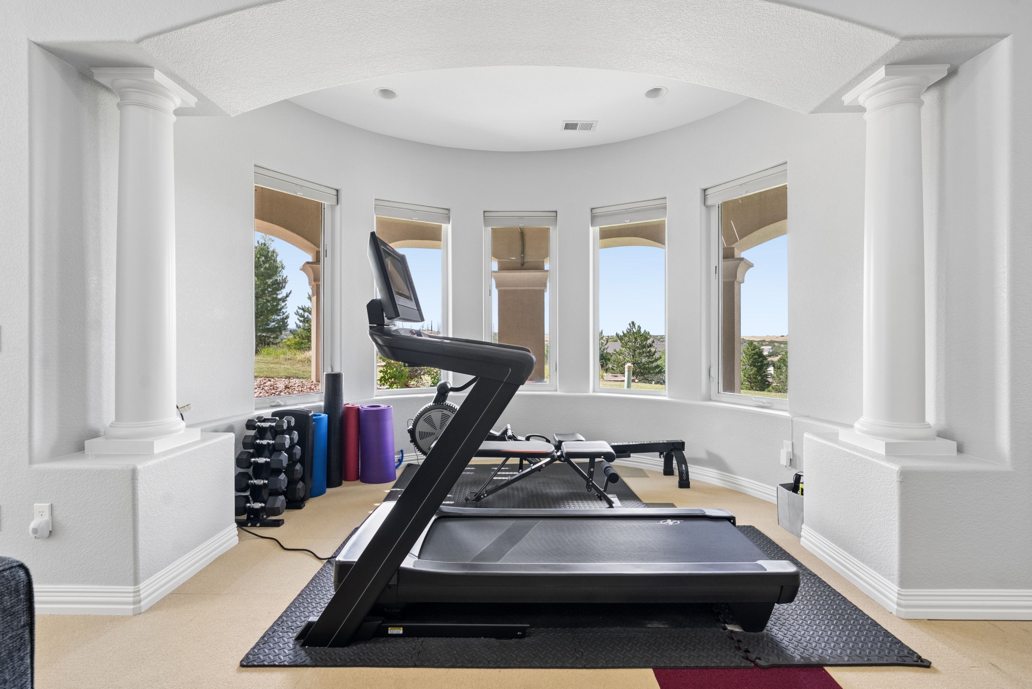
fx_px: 459
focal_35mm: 16
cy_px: 344
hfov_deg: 96.7
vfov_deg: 73.8
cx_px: 516
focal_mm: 16
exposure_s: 1/40
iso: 800
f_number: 8
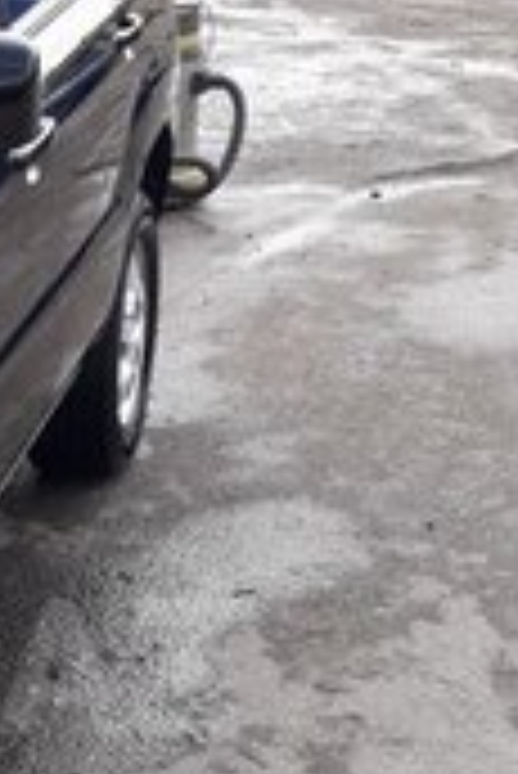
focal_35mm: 81
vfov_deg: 24.5
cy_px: 666
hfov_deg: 15.7
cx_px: -225
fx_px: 1745
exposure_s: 1/180
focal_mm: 3.6
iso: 40
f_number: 1.9
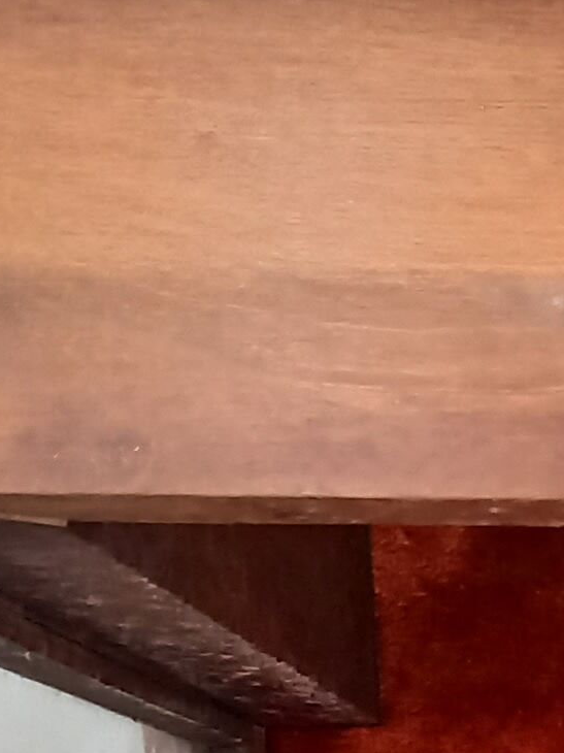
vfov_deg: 12.5
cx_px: 956
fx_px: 2978
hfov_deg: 10.3
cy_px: 1548
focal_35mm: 137
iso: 500
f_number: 1.8
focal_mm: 4.65
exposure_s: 1/33
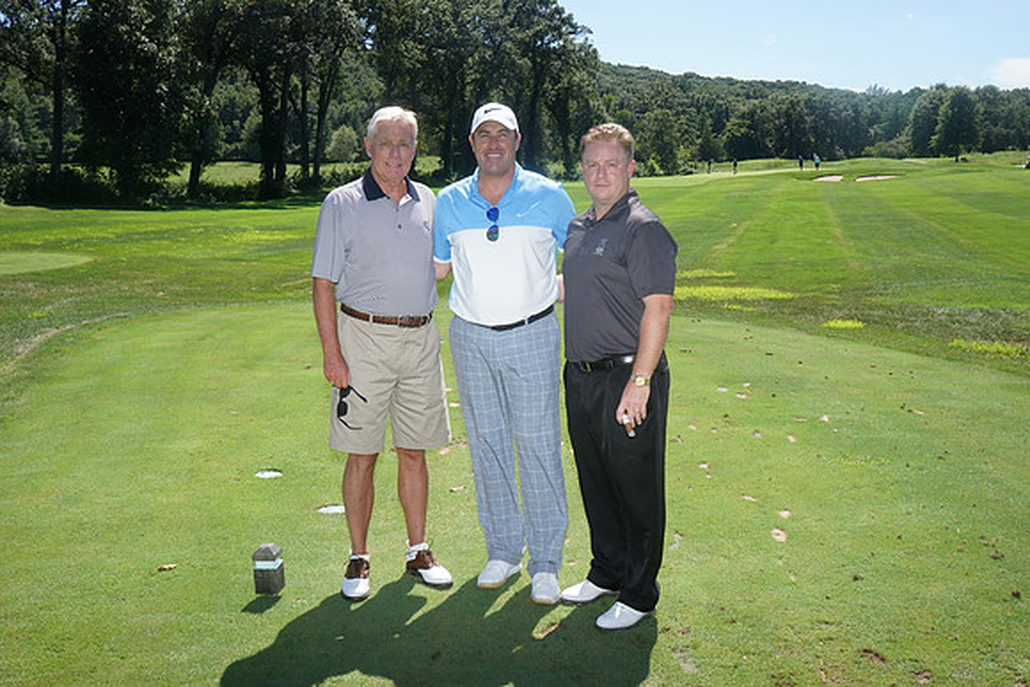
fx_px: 1059
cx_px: 515
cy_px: 344
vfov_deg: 36.0
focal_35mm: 37
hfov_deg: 51.9
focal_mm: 37
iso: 800
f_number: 18
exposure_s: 1/250
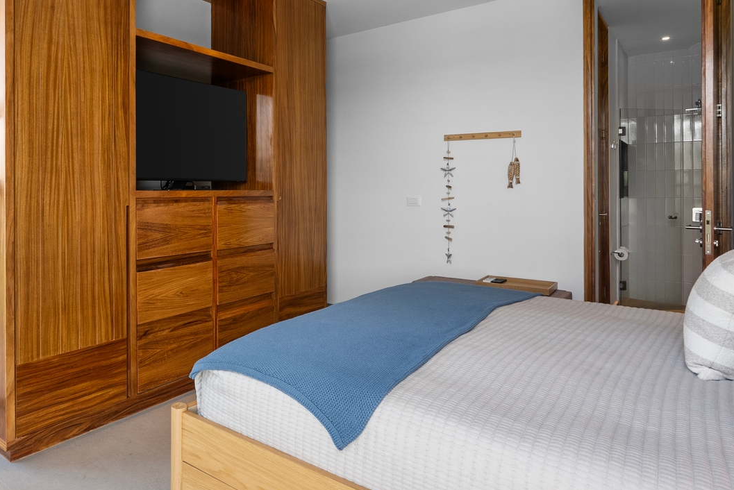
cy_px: 192
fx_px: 530
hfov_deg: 66.2
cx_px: 209
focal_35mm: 26
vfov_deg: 49.2
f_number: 9
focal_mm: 17
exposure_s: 1/25
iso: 500
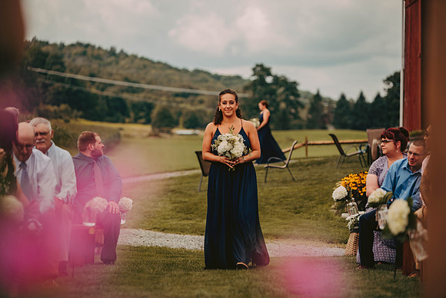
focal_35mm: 145
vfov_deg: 9.5
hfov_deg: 14.2
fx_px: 1797
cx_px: 223
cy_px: 149
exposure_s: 1/2000
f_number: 2.8
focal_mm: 145
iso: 200
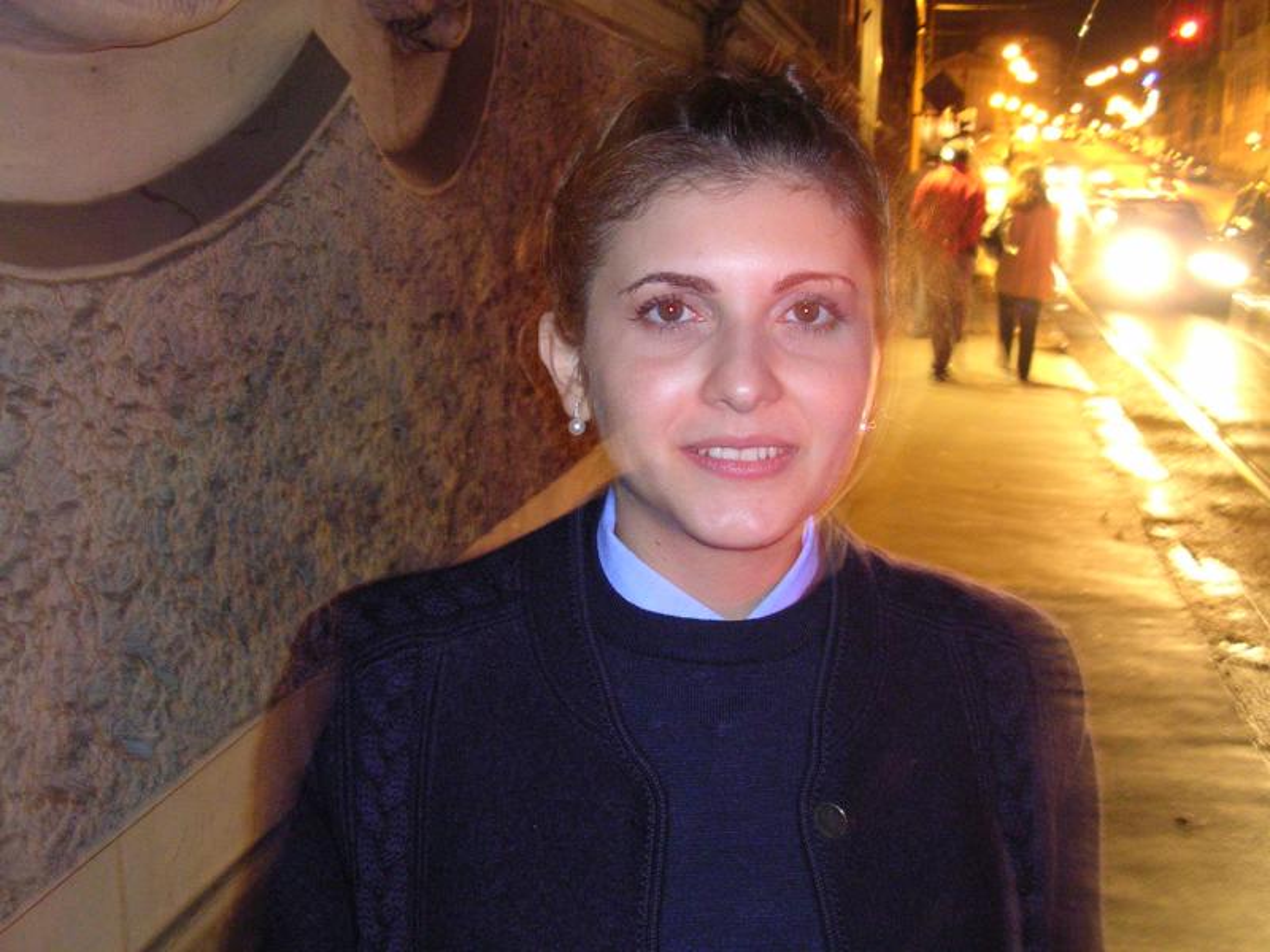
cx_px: 635
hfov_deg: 49.0
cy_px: 476
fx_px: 1394
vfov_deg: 37.7
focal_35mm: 38
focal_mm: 5.8
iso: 400
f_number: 2.8
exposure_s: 1/1.6
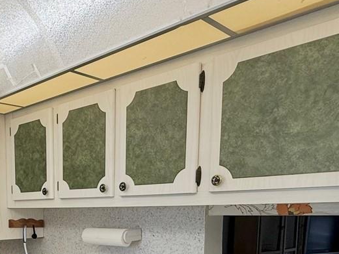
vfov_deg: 30.6
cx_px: 47
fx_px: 421
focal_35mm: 43
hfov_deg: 41.1
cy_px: 268
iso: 160
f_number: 2.2
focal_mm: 2.22
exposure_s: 1/120
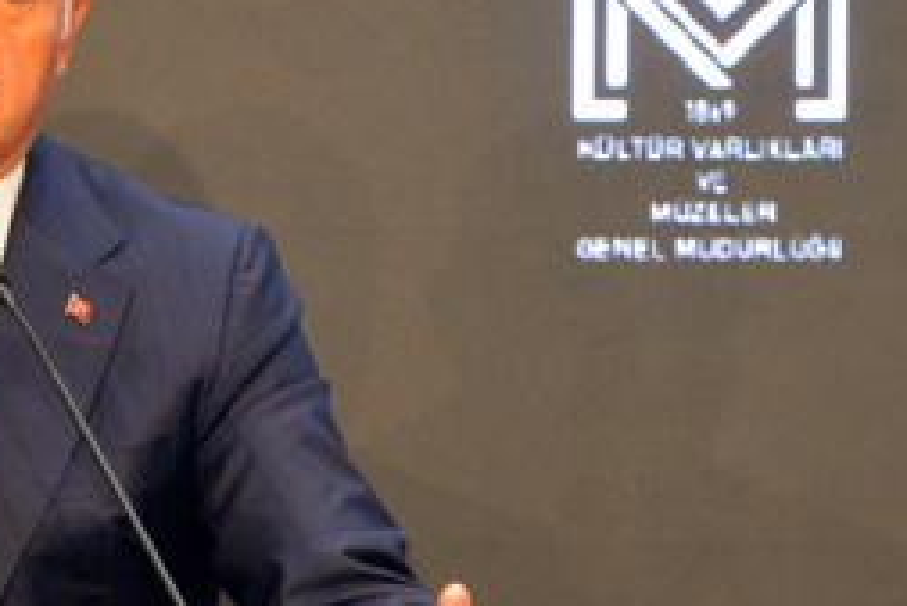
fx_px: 18250
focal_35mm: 724
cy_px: 398
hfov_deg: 2.8
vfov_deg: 1.9
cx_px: -48
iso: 5000
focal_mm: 300
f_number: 5.6
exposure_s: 1/125
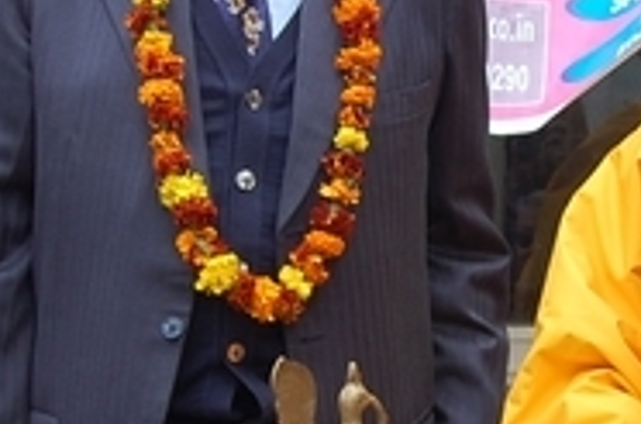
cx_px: 465
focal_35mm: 155
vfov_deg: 8.8
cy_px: 314
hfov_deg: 13.2
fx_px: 2753
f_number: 5.6
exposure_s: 1/125
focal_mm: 24
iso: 200
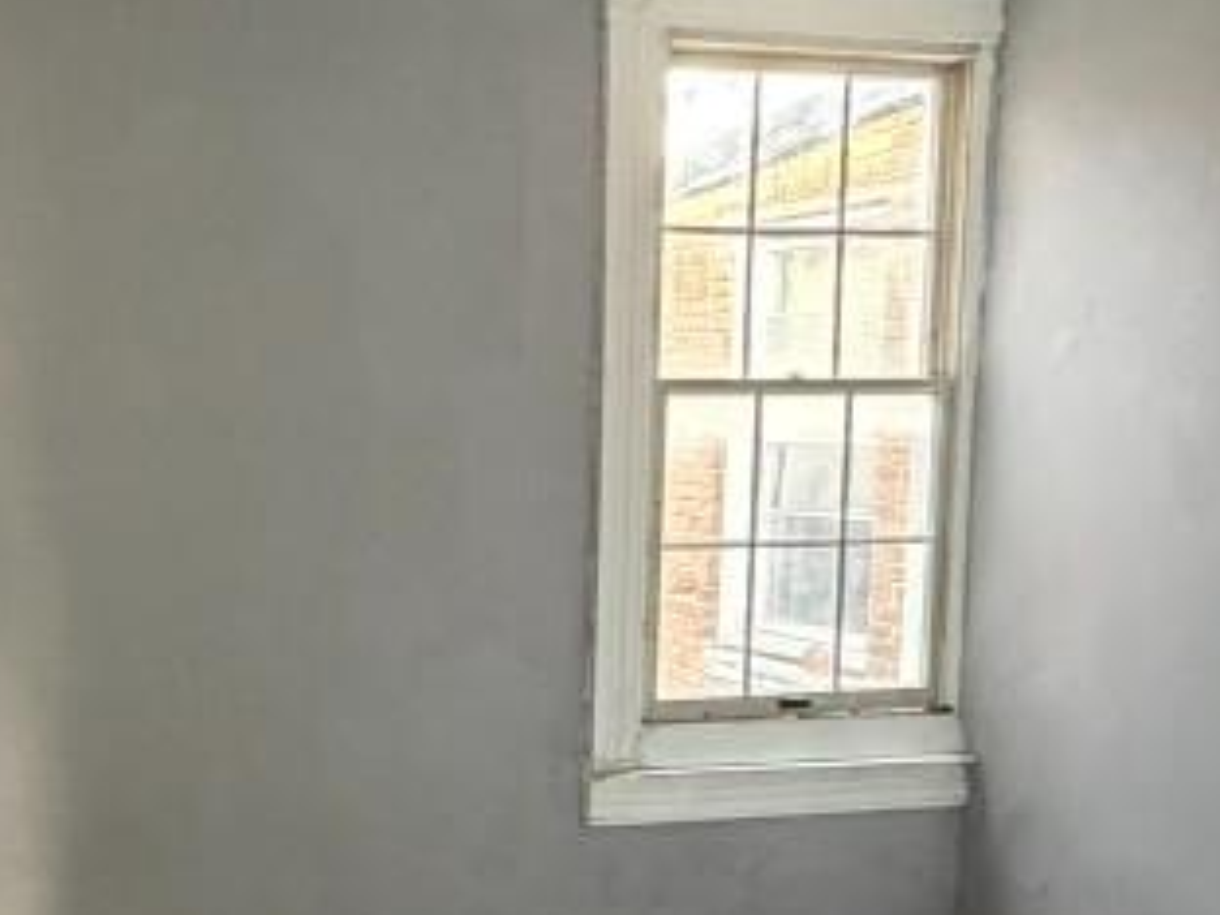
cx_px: 16
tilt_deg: -4.3
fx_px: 1621
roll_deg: +0.7
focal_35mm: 46
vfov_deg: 31.5
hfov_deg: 37.2
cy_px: 532
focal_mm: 2.22
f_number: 2.2
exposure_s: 1/60
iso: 800
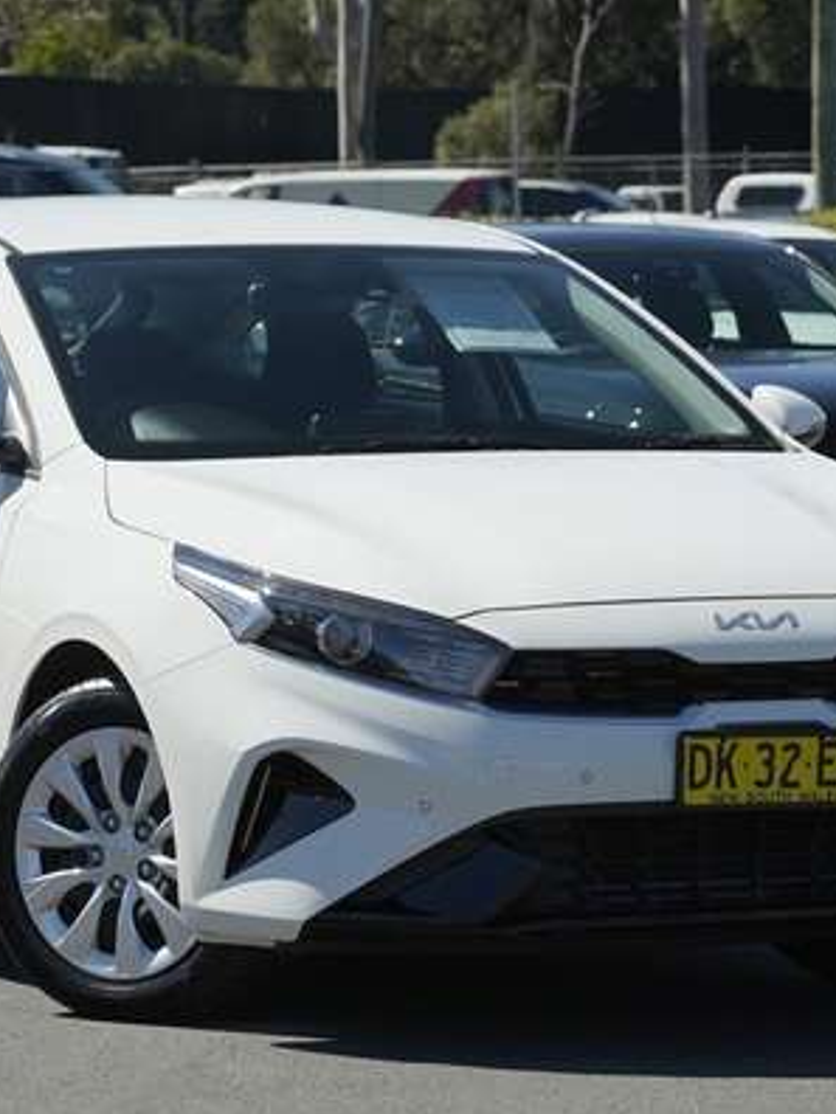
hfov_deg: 9.7
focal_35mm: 153
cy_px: 560
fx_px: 4927
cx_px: 304
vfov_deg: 12.9
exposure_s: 1/2000
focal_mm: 105
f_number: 7.1
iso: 1000
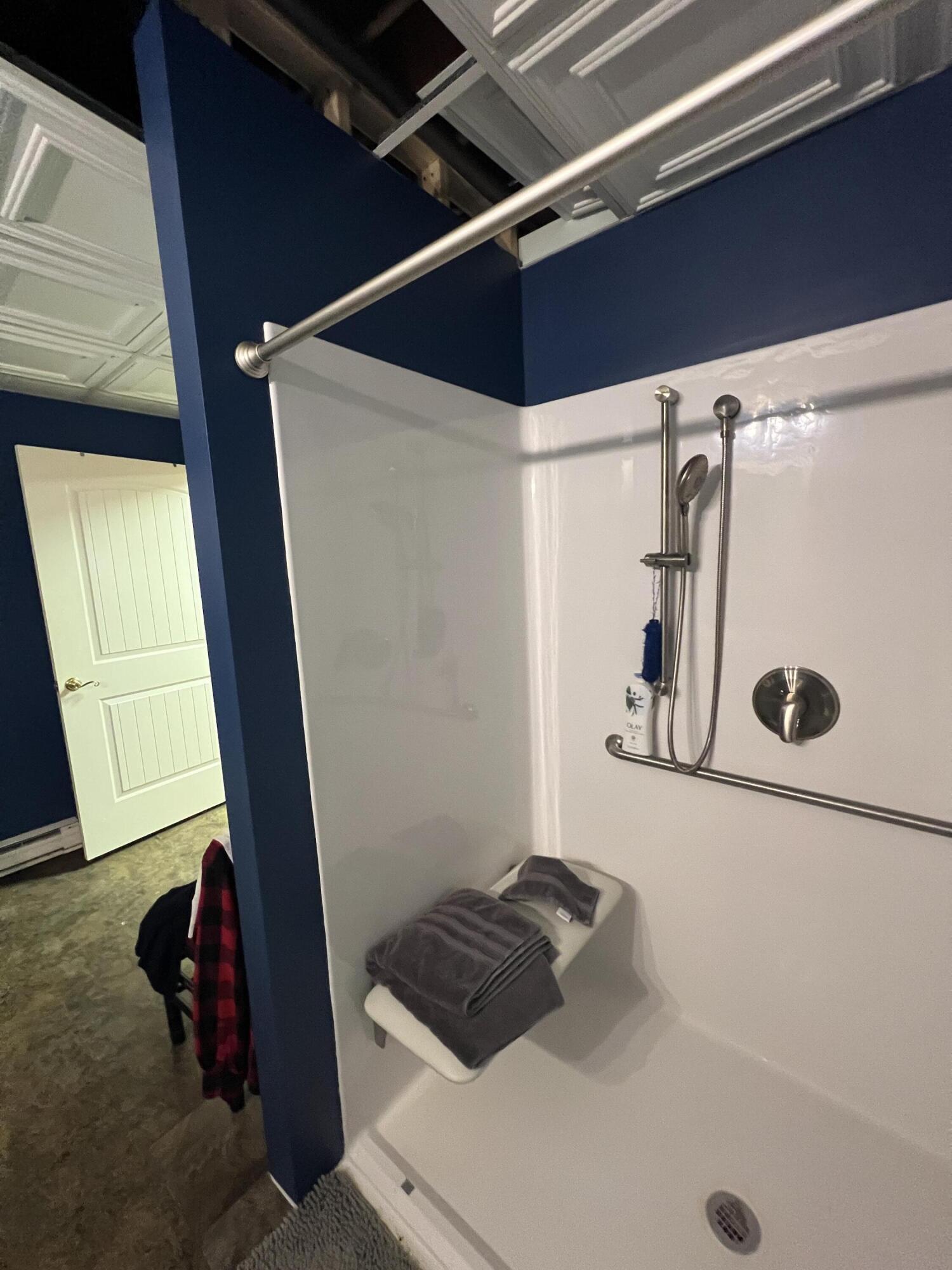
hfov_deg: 89.9
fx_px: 477
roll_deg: +0.8
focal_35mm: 13
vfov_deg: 106.2
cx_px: 476
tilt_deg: -9.8
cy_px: 635
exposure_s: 1/60
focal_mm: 1.57
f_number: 1.8
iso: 640
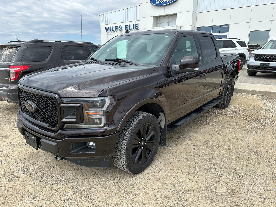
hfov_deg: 71.6
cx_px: 138
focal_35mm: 24
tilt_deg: -14.0
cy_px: 104
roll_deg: -0.2
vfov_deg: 56.8
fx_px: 191
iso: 80
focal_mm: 6.86
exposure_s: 1/3058
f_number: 1.78
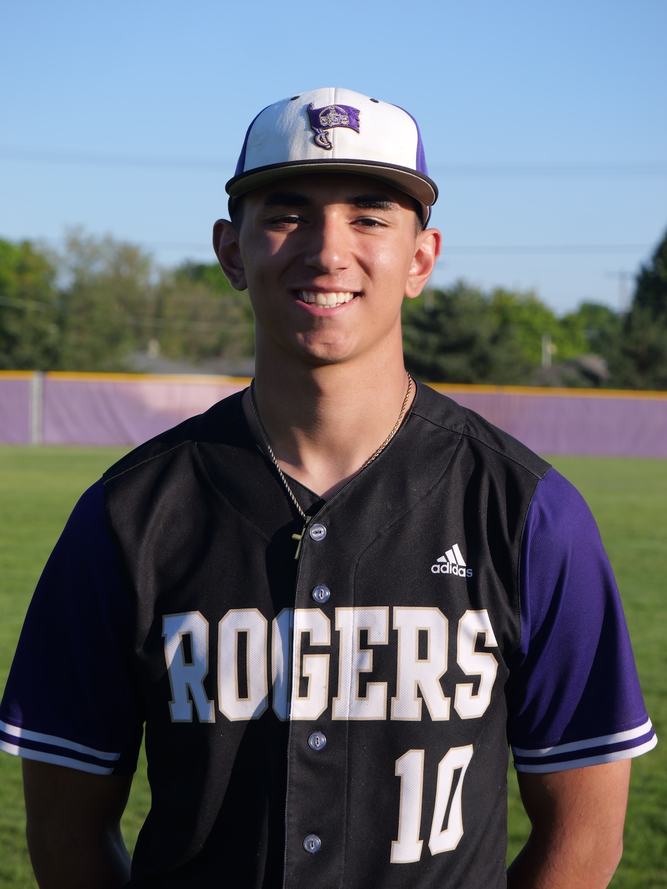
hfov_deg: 14.0
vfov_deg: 18.5
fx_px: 2722
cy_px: 444
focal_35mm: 106
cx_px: 334
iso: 100
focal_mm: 53
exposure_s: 1/320
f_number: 5.6
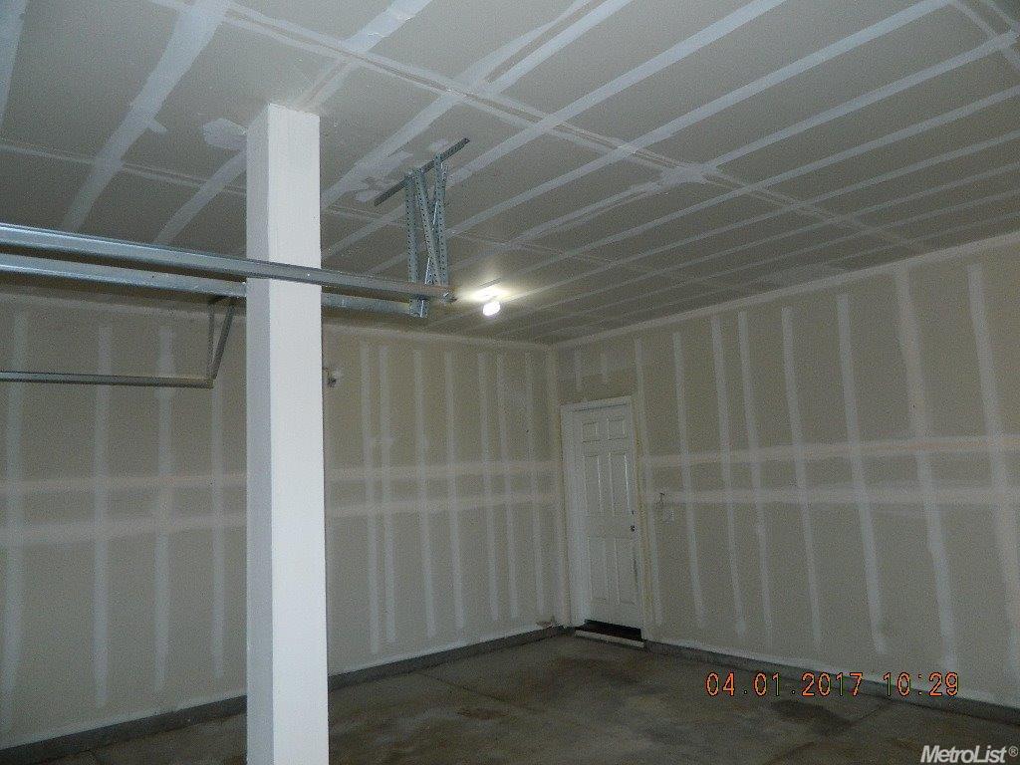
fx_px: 737
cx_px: 510
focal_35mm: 25
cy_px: 382
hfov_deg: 69.4
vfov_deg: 54.9
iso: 200
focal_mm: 4.5
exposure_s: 1/30
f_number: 3.1
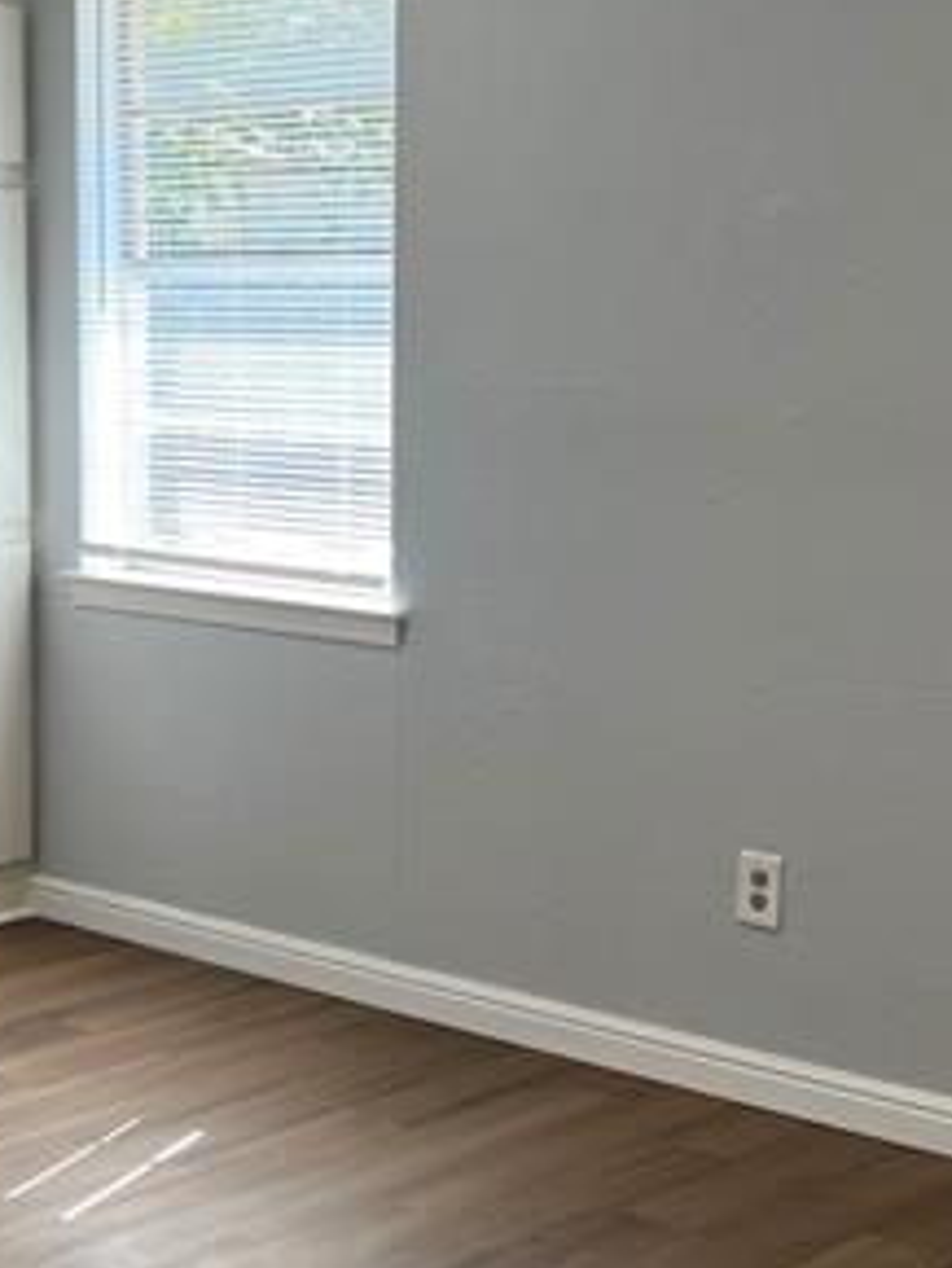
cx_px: 145
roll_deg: +0.9
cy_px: 575
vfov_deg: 28.1
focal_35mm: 69
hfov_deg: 21.0
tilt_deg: -3.9
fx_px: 2528
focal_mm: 5.7
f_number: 1.5
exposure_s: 1/172
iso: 40
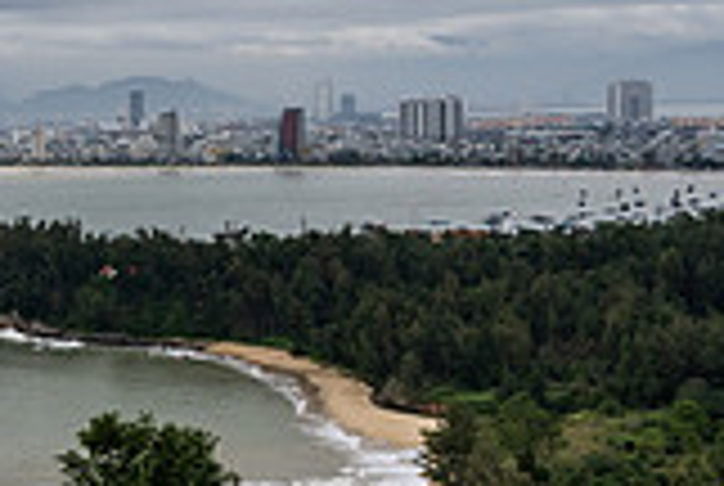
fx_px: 2136
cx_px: -317
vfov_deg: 13.0
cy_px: 234
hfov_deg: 17.5
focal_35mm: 106
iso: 100
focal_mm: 24
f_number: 8
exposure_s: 1/320
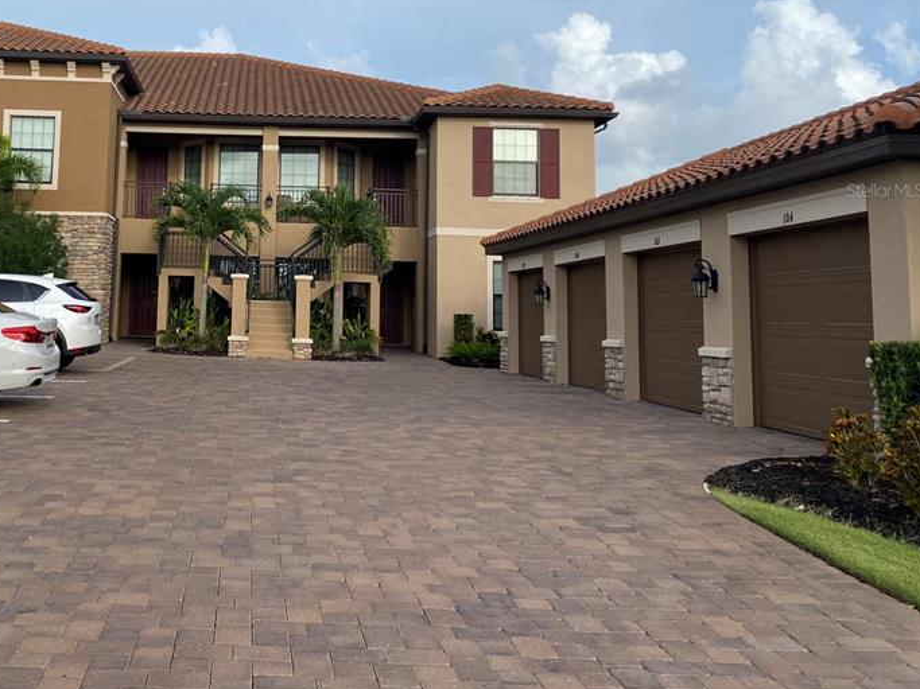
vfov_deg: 36.1
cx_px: 238
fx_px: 1036
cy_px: 190
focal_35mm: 39
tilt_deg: +4.8
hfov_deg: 46.3
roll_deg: -2.4
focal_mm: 4.25
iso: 32
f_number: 1.8
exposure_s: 1/2105
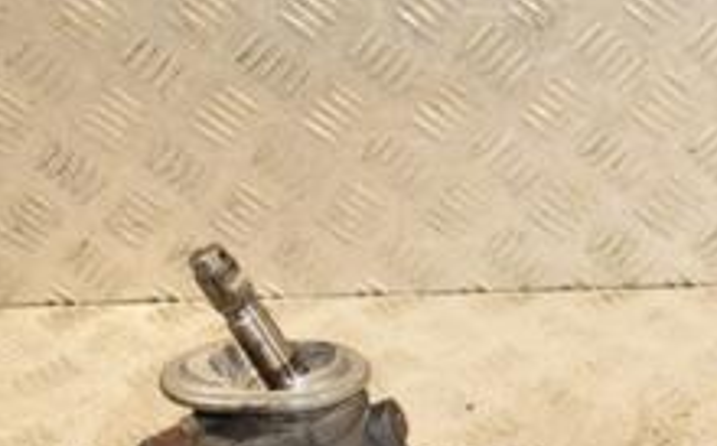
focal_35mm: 104
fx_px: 2038
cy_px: 544
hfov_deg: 19.2
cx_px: 766
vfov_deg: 12.2
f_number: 5.6
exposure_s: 1/200
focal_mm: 25
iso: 800
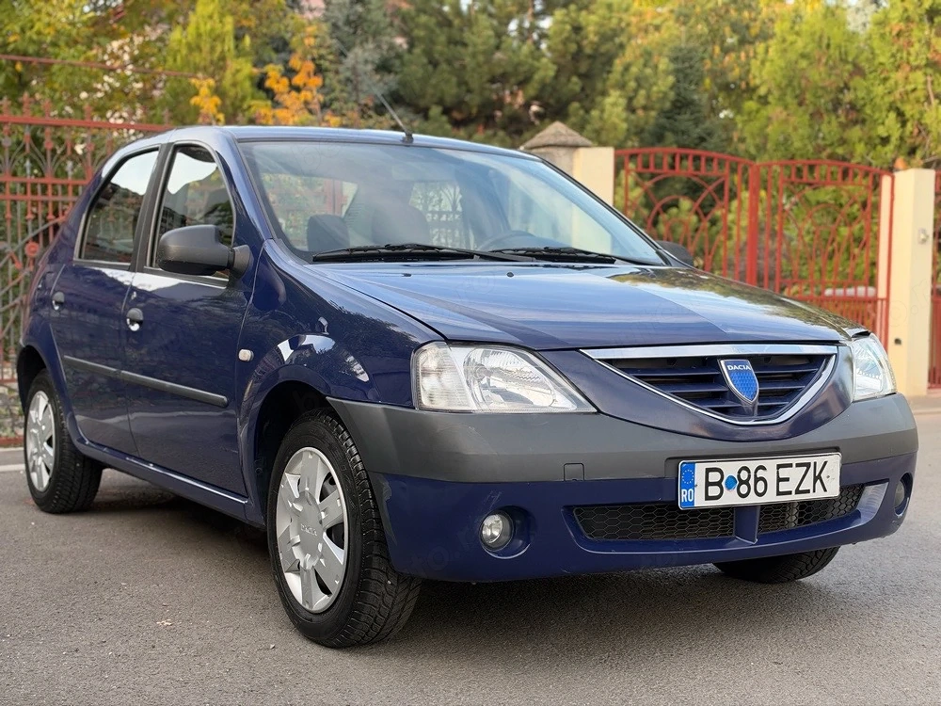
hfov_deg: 39.7
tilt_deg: -2.8
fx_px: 1305
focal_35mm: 48
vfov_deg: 30.3
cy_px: 353
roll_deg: -0.7
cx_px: 470
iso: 64
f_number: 1.8
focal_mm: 6.93
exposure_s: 1/247
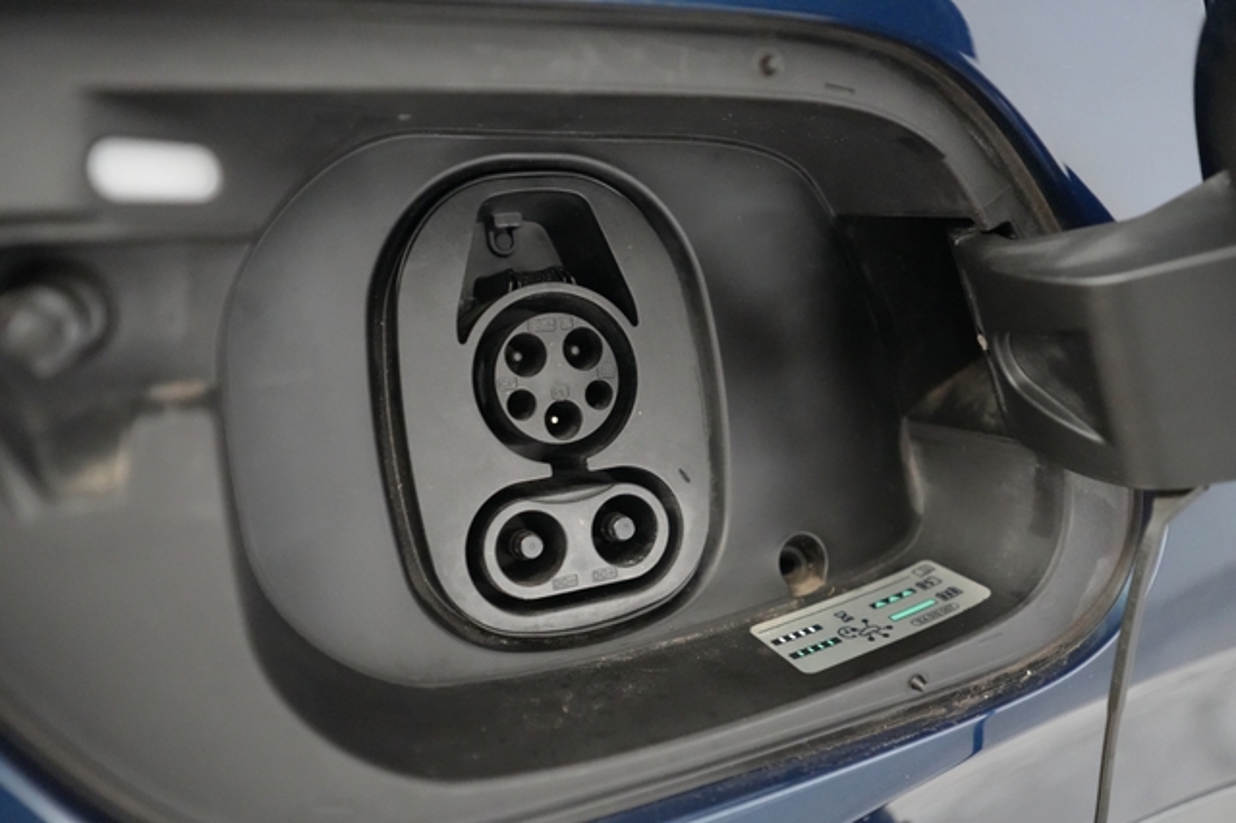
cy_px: 412
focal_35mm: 28
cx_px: 618
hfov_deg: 65.5
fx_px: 961
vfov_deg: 46.4
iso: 12800
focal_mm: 28
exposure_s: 1/125
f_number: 2.8
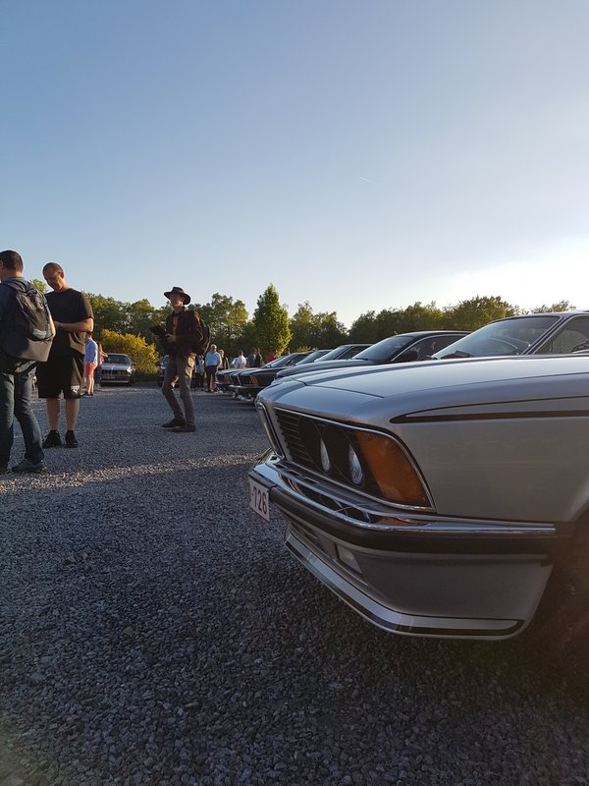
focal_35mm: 26
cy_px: 393
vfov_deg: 67.3
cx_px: 294
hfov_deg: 53.1
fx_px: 590
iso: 40
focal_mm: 4.2
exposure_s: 1/1252
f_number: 1.7
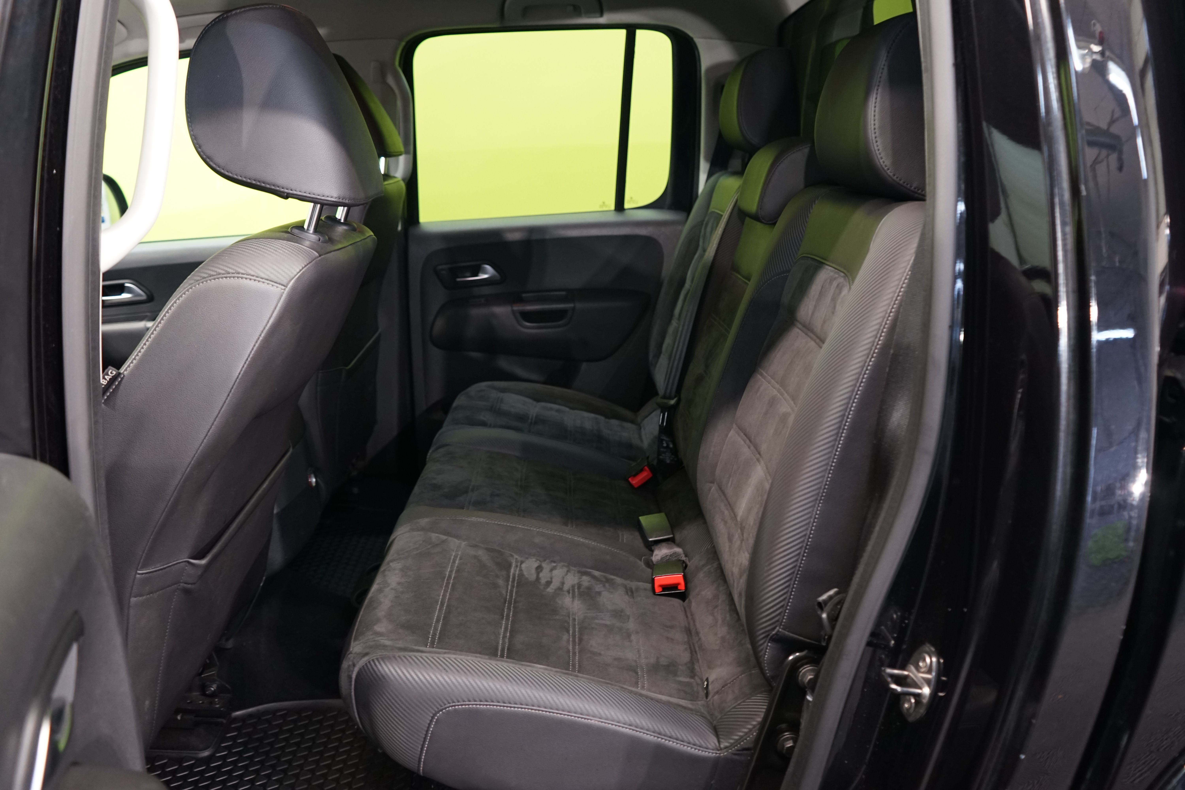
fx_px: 922
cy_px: 395
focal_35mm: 28
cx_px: 592
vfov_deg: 46.4
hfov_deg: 65.5
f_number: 4.5
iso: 1600
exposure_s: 1/25
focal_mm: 28
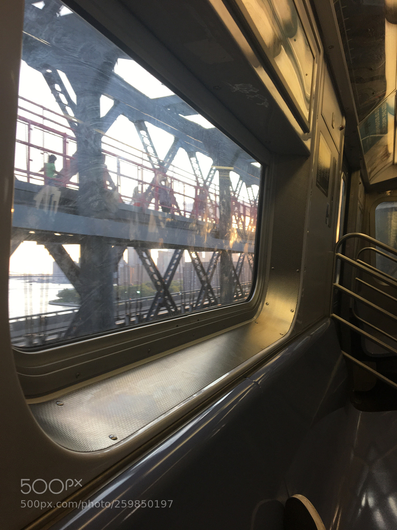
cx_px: 198
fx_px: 443
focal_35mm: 29
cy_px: 265
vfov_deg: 61.7
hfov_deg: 48.2
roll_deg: +0.1
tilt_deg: -2.4
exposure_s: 1/120
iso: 32
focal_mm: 4.15
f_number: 2.2
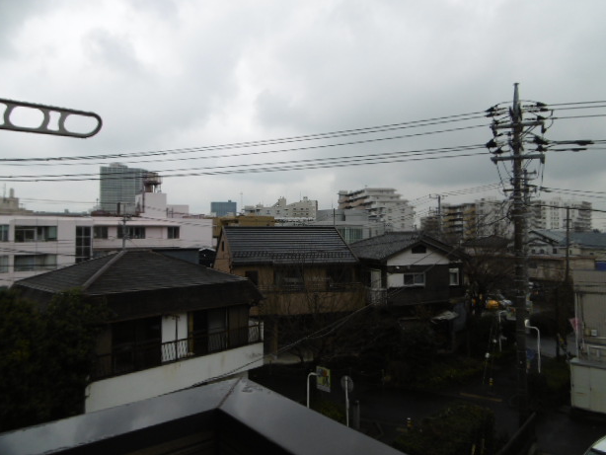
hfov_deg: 69.4
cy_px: 219
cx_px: 306
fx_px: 438
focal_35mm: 25
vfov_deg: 54.9
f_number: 3.1
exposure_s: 1/1000
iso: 100
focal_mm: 4.3
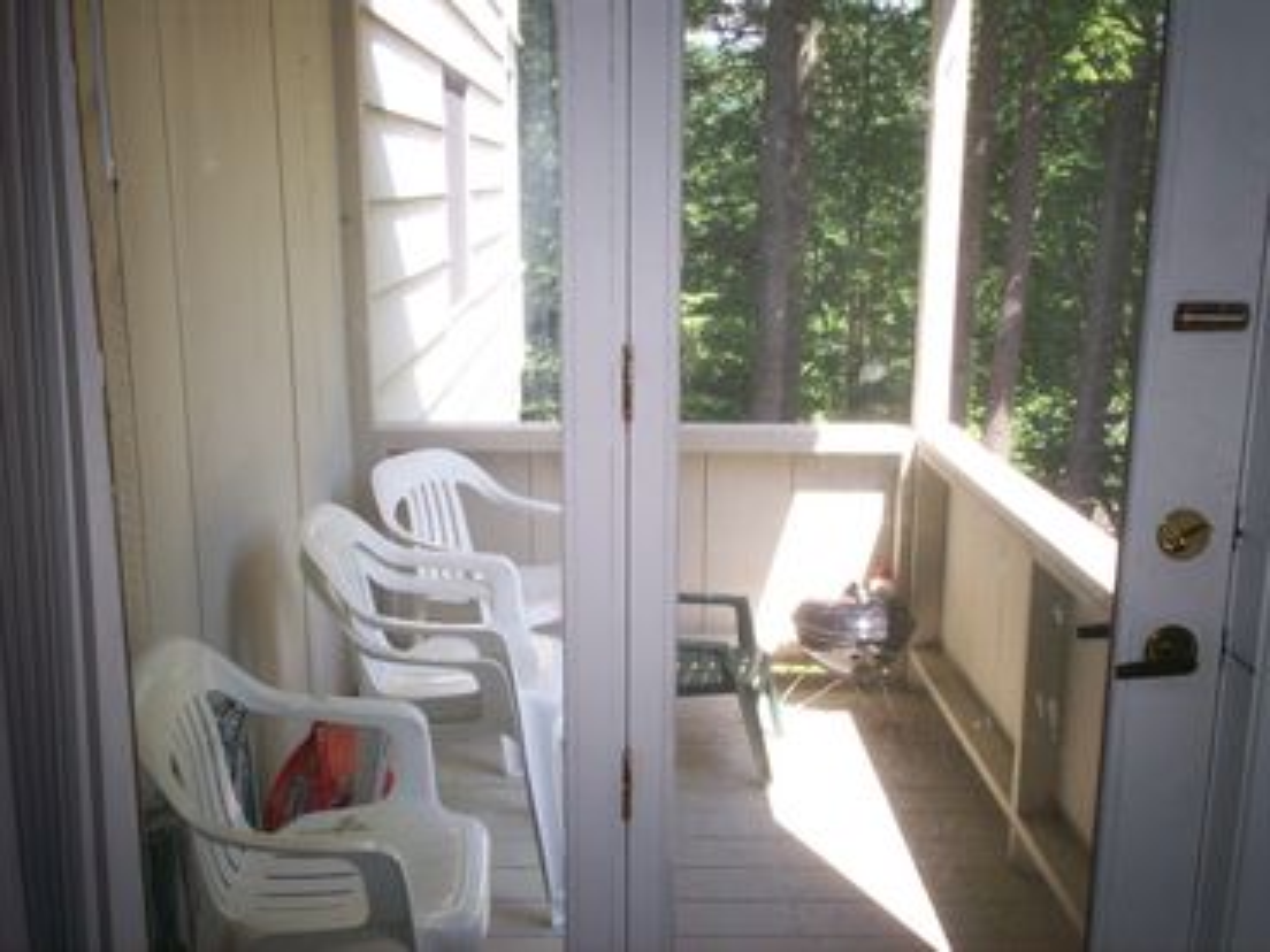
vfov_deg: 39.7
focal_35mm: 36
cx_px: 635
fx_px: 1321
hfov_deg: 51.4
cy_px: 476
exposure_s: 1/77
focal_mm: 6
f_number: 4.5
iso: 140
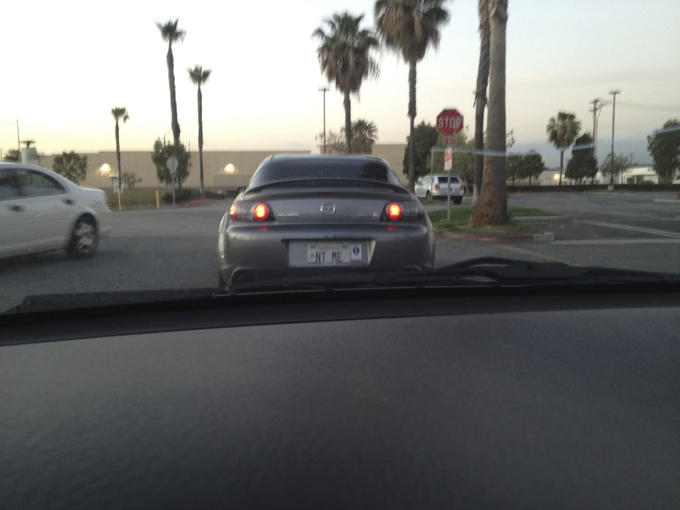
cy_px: 255
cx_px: 340
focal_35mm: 35
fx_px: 688
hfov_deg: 52.6
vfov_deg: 40.7
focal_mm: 4.3
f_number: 2.4
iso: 200
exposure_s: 1/20
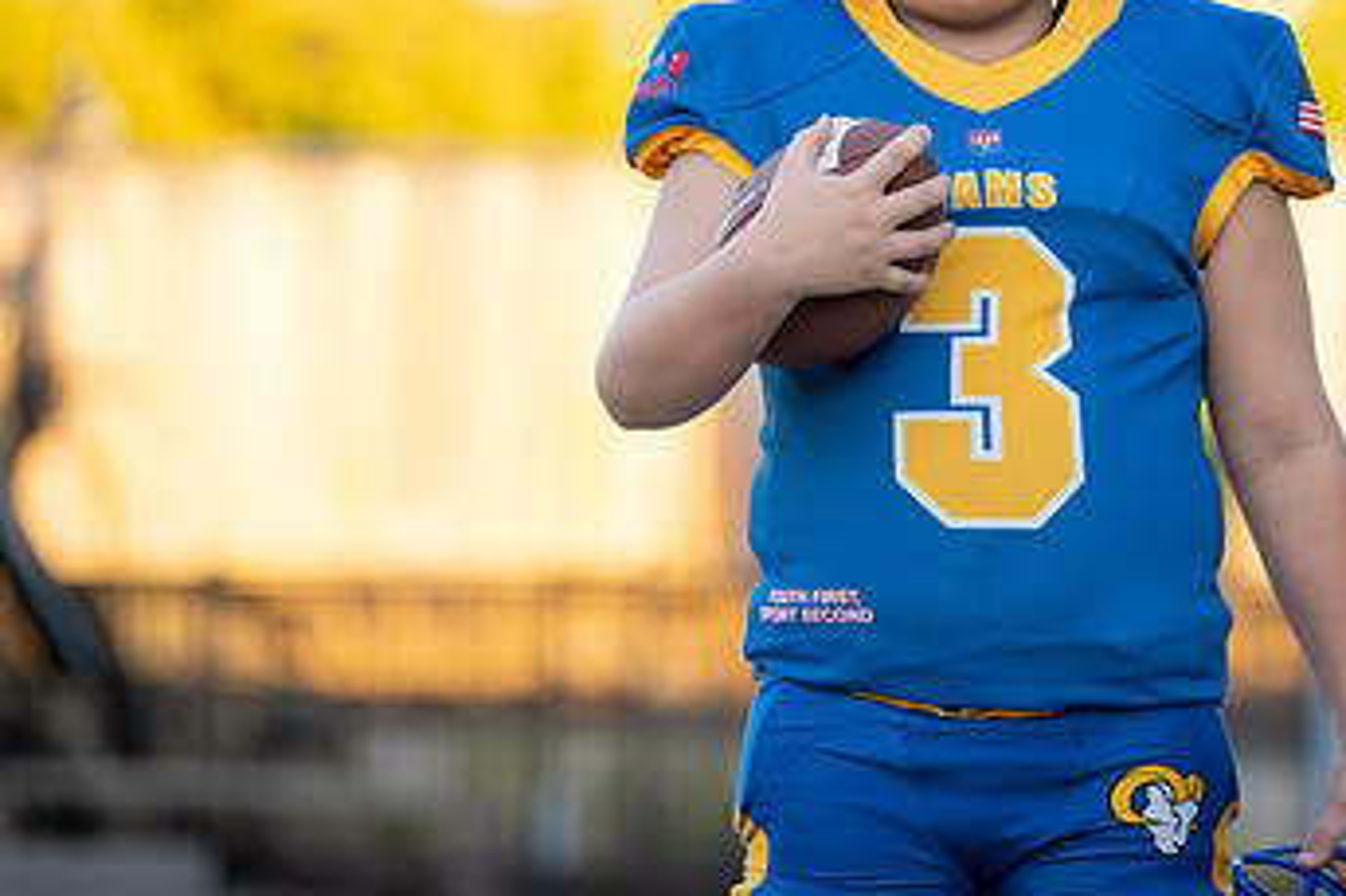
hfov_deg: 9.1
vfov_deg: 6.1
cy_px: 213
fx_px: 8445
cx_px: 1010
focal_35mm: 226
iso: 250
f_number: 2.8
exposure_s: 1/320
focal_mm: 131
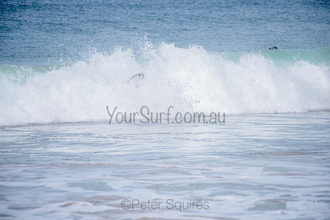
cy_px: 110
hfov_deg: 4.1
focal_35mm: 500
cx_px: 165
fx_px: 4584
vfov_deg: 2.8
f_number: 5.6
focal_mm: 500
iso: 250
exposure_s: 1/2000
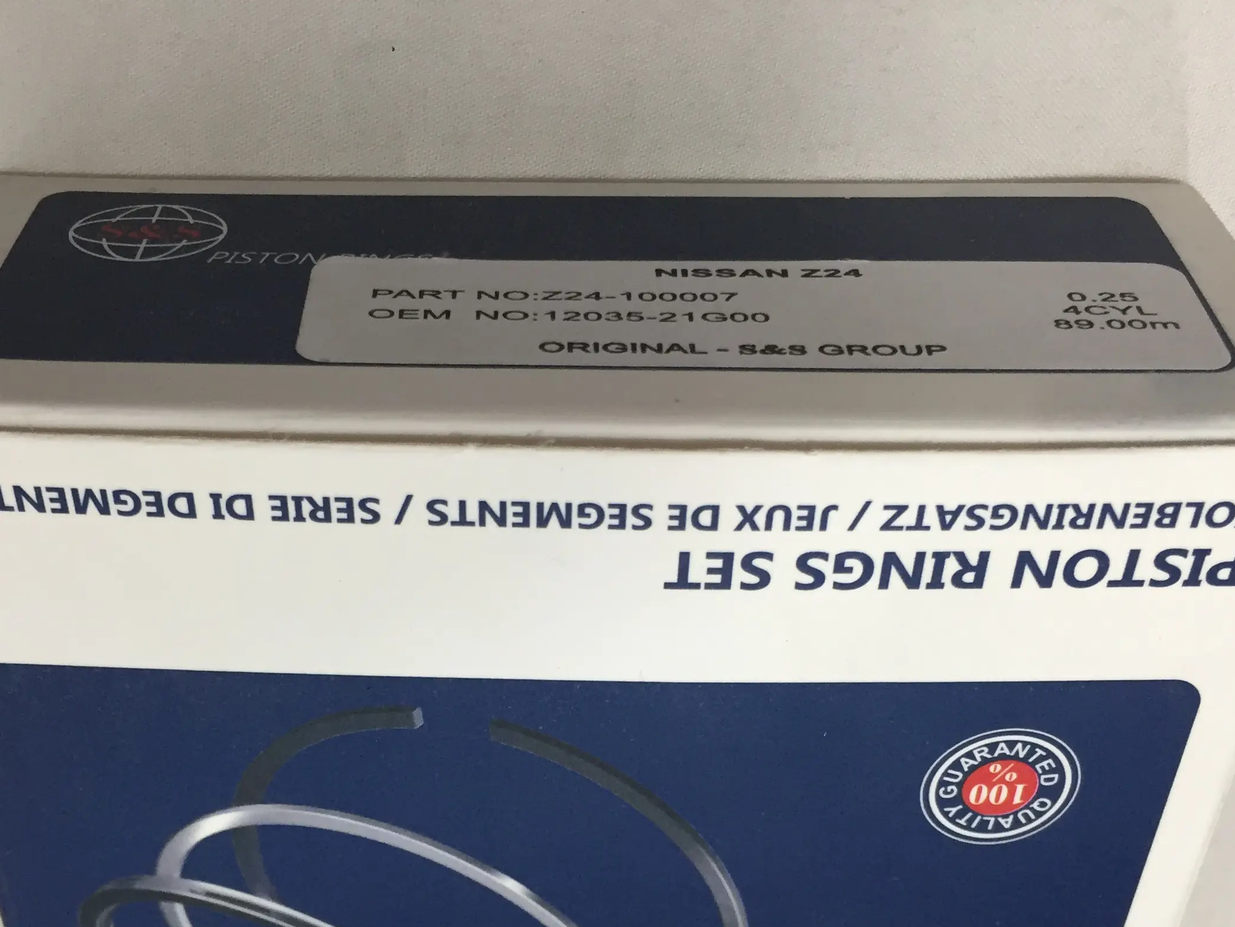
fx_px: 1606
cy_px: 717
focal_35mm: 45
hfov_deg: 42.0
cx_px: 547
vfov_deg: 31.5
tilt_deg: -53.0
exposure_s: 1/33
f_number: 2.2
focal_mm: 4.15
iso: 125
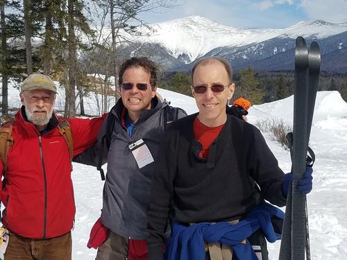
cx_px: 174
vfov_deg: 53.1
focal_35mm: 26
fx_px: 261
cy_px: 130
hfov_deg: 67.3
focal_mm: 4.2
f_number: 1.7
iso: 50
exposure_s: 1/4224
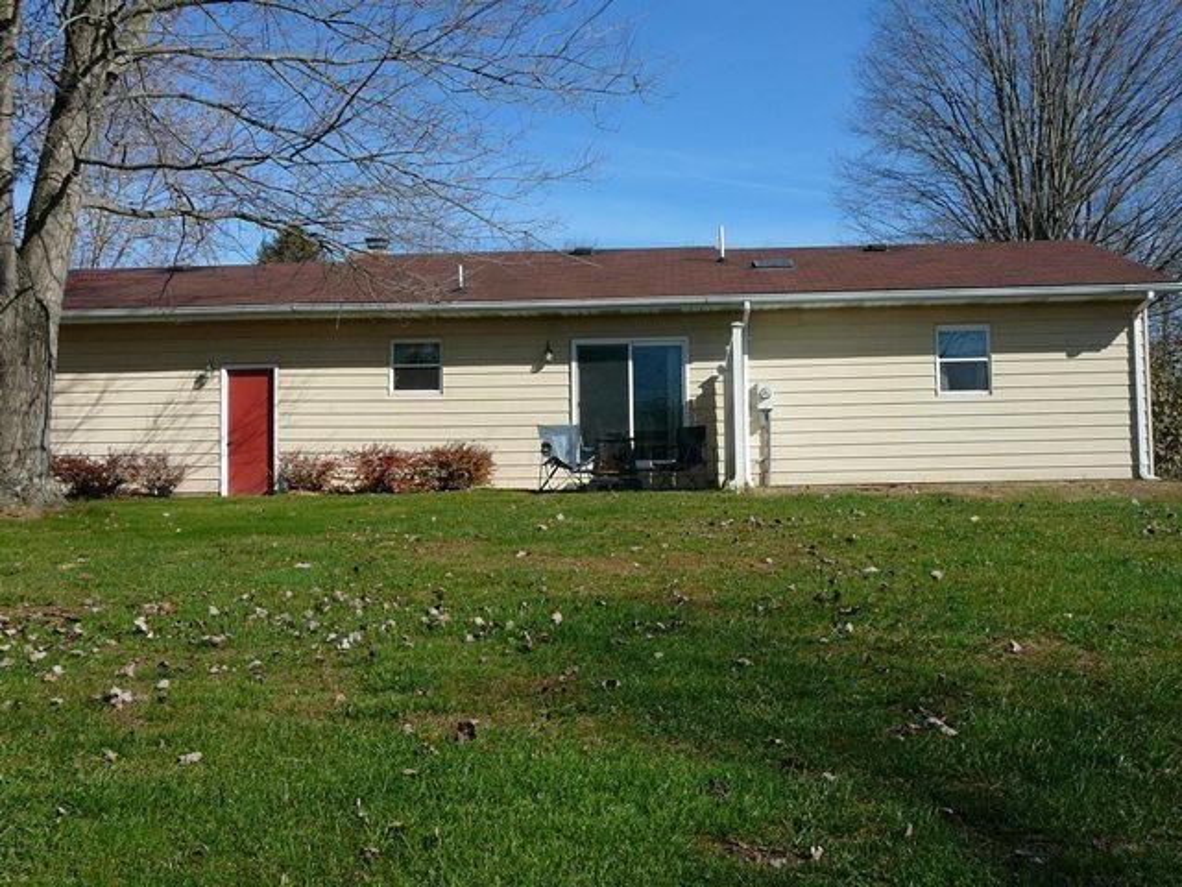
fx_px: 1332
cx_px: 591
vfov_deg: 36.8
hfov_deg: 47.9
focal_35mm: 39
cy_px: 444
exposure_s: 1/500
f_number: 5
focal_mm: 5.8
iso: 80
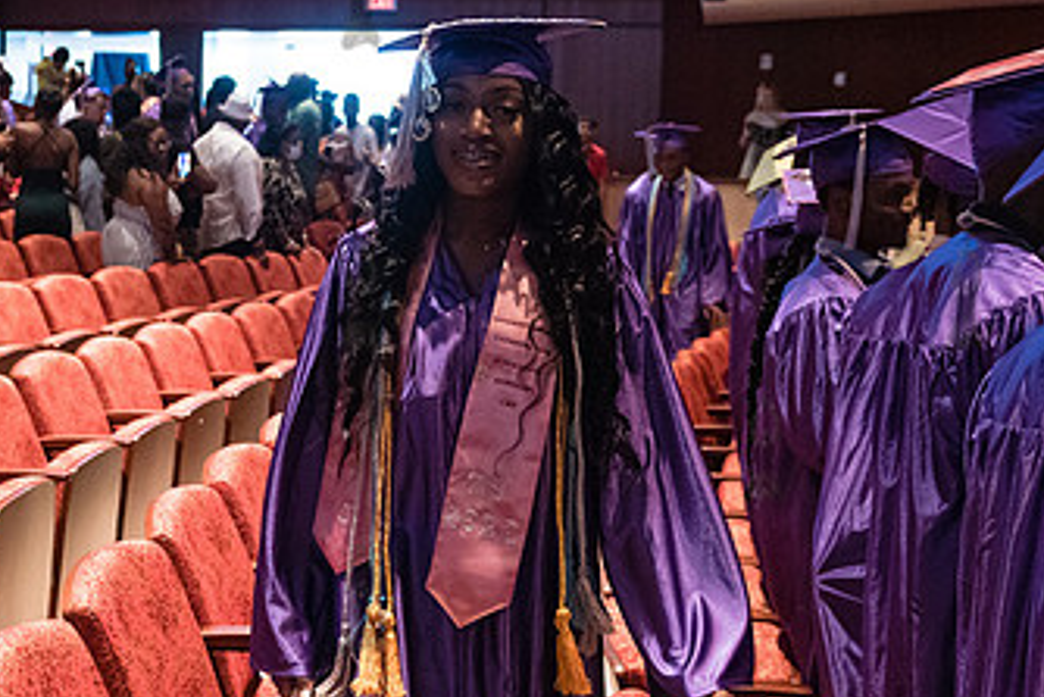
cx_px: 365
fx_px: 1538
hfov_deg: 37.2
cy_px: 296
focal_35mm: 53
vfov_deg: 25.5
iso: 4000
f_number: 3.5
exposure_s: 1/200
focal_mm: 29
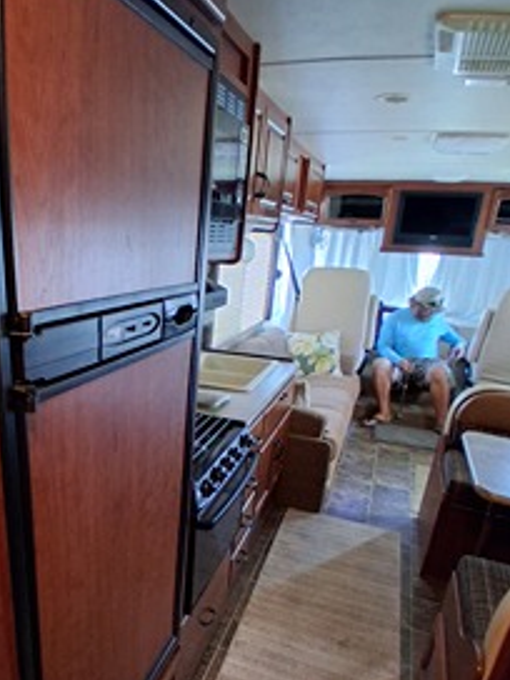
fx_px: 491
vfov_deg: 68.1
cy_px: 432
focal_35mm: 25
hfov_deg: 53.1
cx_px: 145
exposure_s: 1/33
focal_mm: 1.4
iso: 400
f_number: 2.2
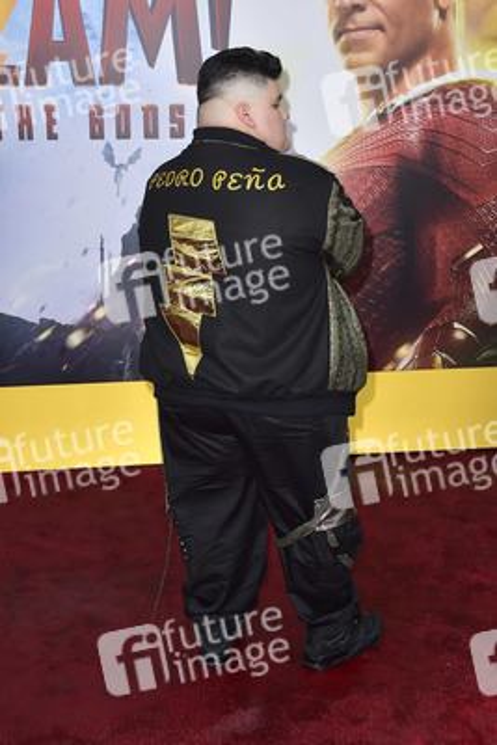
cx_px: 248
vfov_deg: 48.4
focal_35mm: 40
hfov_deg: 33.4
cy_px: 372
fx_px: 828
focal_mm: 40
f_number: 6.3
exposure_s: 1/250
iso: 320
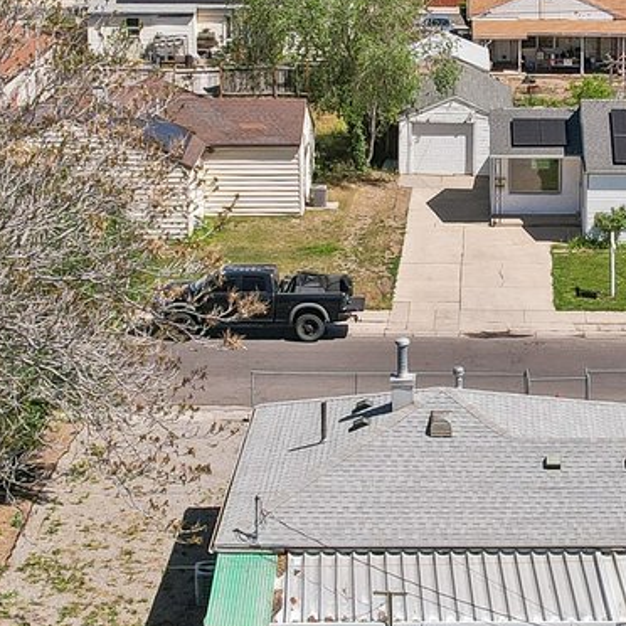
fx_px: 2107
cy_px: 211
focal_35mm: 103
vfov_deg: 16.9
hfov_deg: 16.8
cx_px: 493
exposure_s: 1/90
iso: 110
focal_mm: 8.4
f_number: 2.8
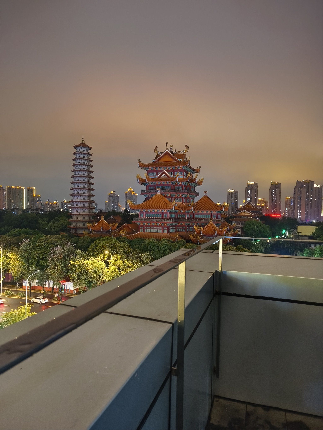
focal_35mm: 23
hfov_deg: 58.9
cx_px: 162
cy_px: 215
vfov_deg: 73.9
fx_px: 286
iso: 3264
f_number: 1.75
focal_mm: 5.5
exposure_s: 1/14.3
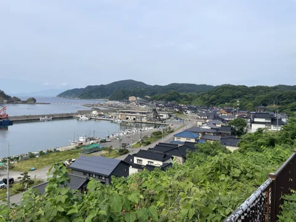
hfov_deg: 67.3
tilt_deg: -0.4
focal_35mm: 26
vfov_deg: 53.1
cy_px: 111
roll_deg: +1.0
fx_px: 222
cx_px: 148
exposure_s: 1/3205
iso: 32
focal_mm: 4.2
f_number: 1.6
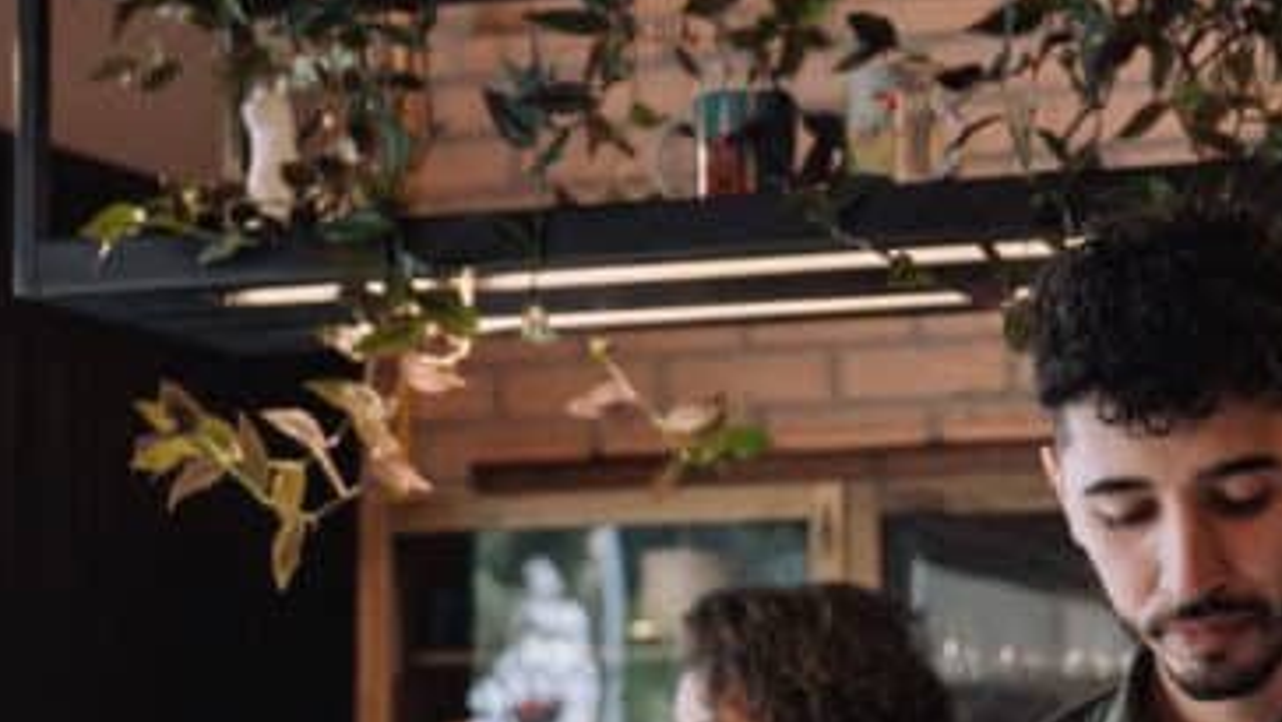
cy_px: 777
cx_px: 1197
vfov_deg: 11.3
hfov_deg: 19.7
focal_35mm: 106
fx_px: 3604
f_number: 2.8
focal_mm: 36
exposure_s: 1/250
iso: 1000
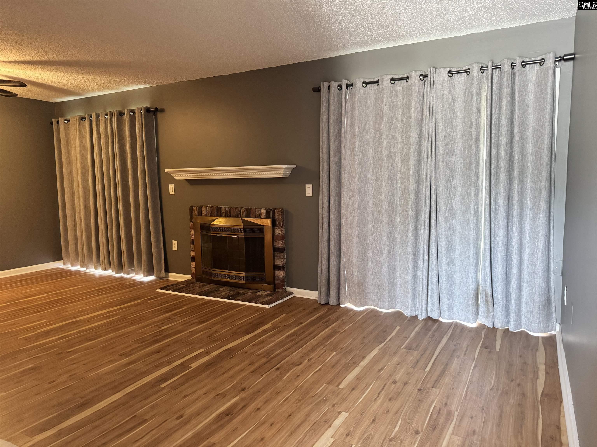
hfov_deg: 71.6
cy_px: 224
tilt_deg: -6.1
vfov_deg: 56.8
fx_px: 414
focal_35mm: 24
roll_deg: +0.6
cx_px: 298
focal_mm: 6.76
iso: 500
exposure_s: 1/60
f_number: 1.78
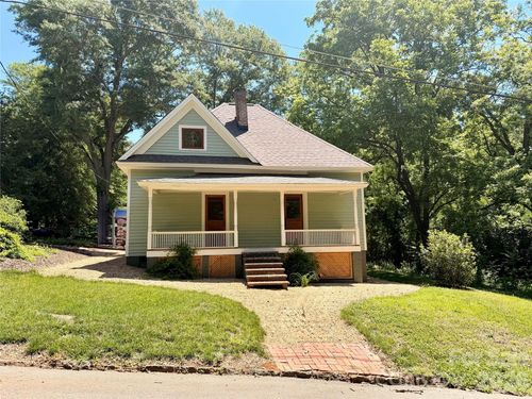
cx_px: 266
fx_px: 369
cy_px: 200
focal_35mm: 24
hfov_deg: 71.6
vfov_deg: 56.8
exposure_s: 1/2000
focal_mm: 6.76
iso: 80
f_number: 1.78
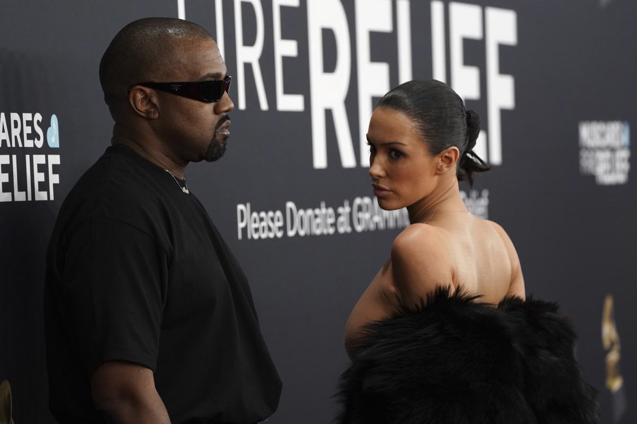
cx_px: 318
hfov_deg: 7.9
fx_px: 4636
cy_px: 212
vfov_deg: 5.2
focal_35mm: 262
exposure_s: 1/640
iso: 4000
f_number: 5.6
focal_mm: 262
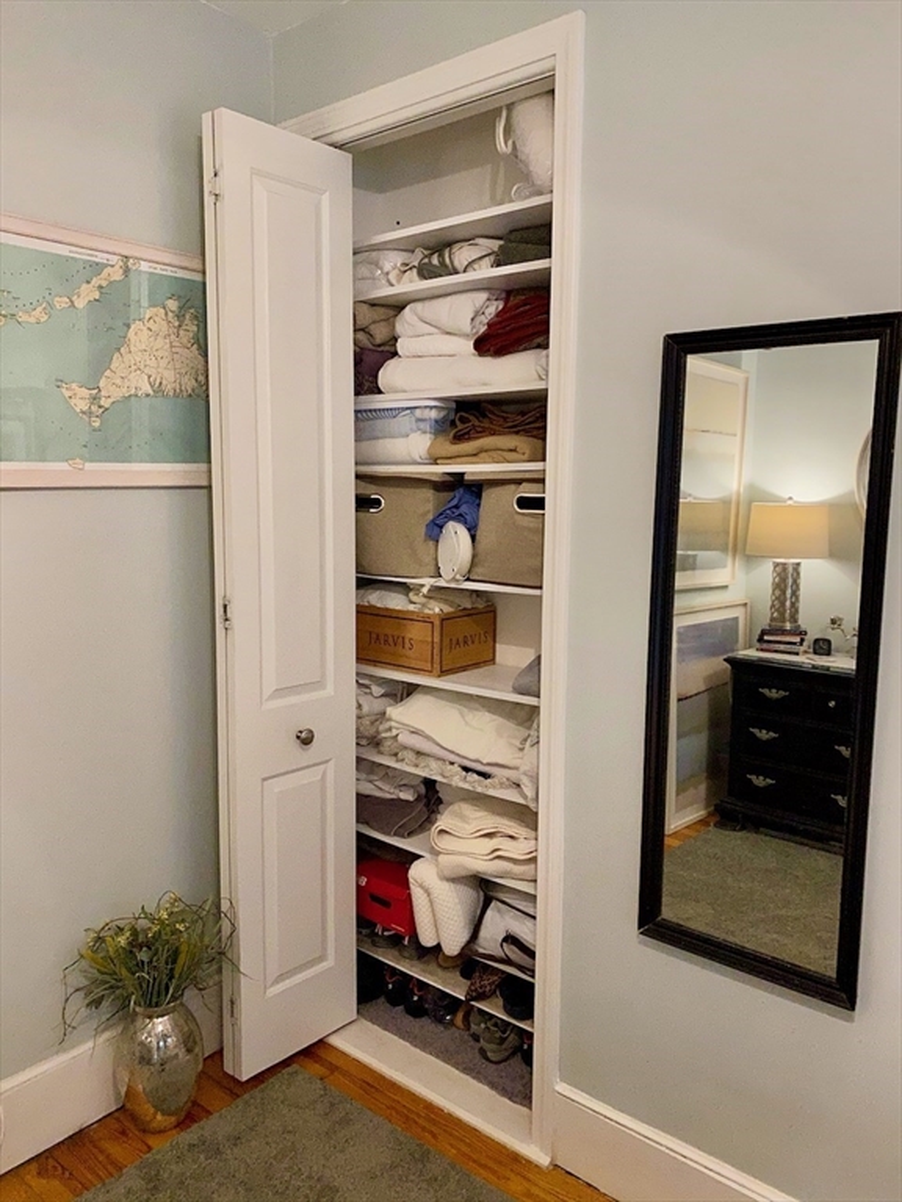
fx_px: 903
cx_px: 451
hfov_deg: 53.1
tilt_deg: -6.4
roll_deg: -0.4
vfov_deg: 67.3
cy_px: 601
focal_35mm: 26
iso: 500
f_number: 1.8
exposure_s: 1/60
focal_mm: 4.25
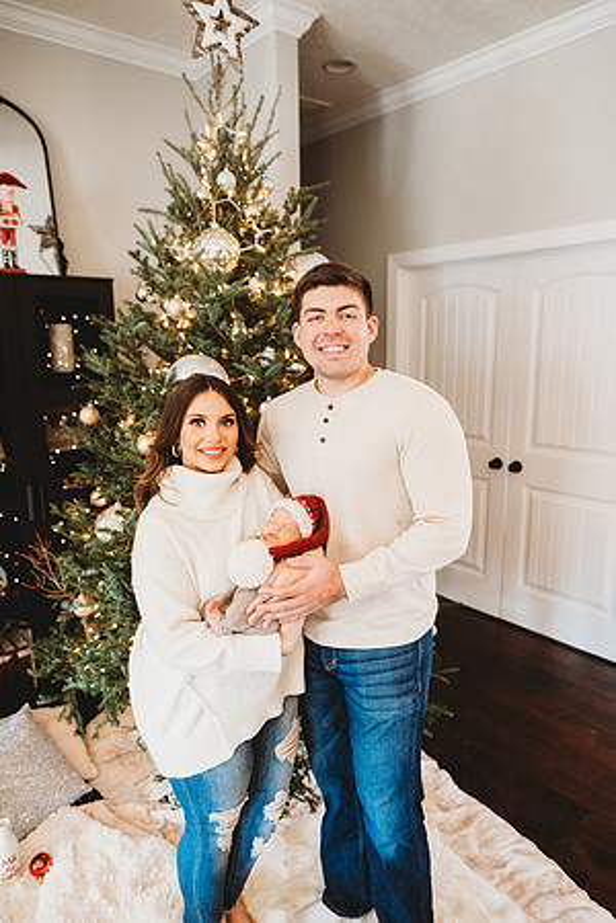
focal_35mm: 24
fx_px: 616
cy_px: 462
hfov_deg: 53.1
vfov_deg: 73.7
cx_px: 308
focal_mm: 24
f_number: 2.5
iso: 500
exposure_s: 1/200
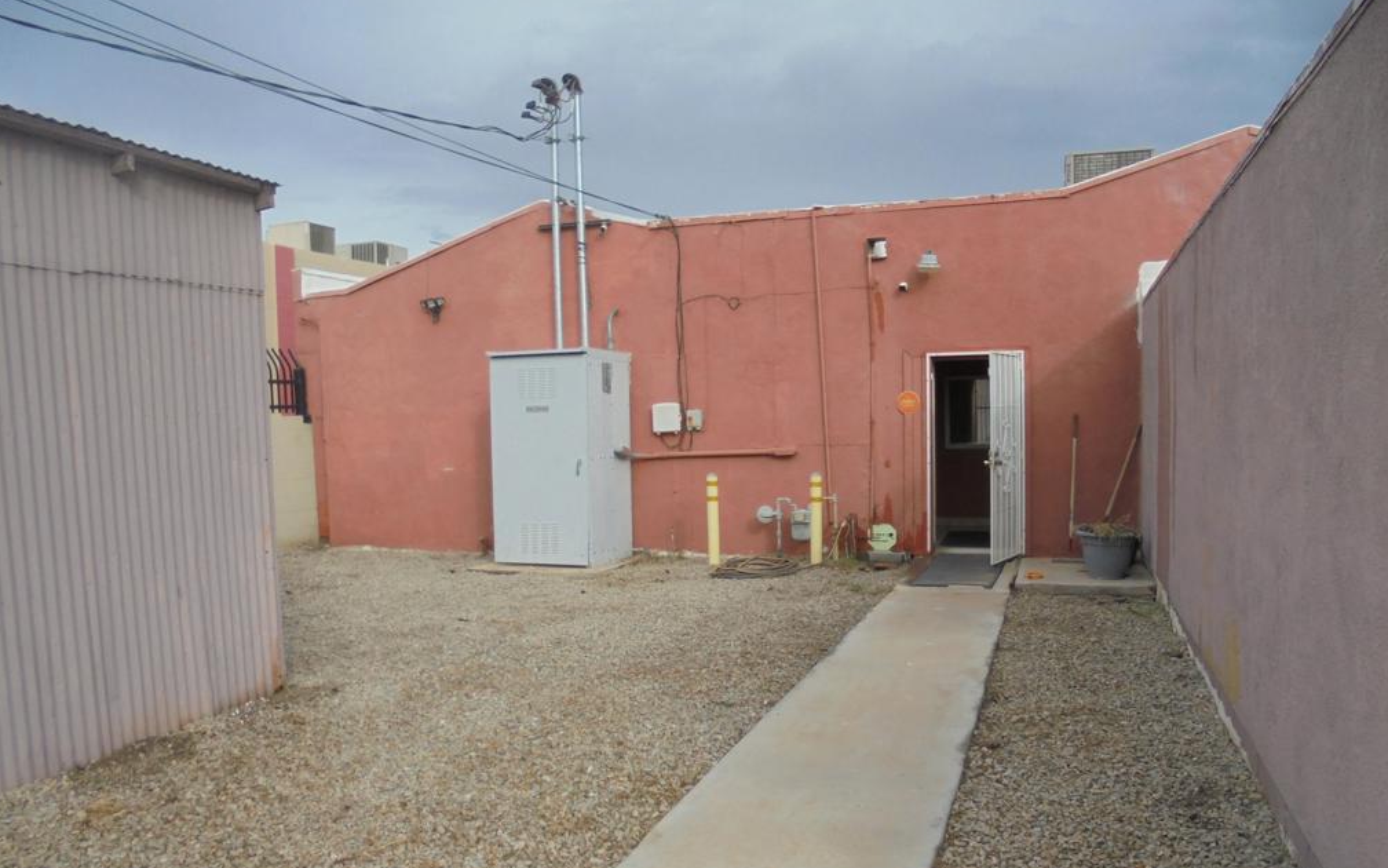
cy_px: 514
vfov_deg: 44.3
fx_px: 1059
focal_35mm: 28
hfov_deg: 66.5
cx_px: 695
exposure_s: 1/640
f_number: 3.5
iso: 100
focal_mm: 4.6
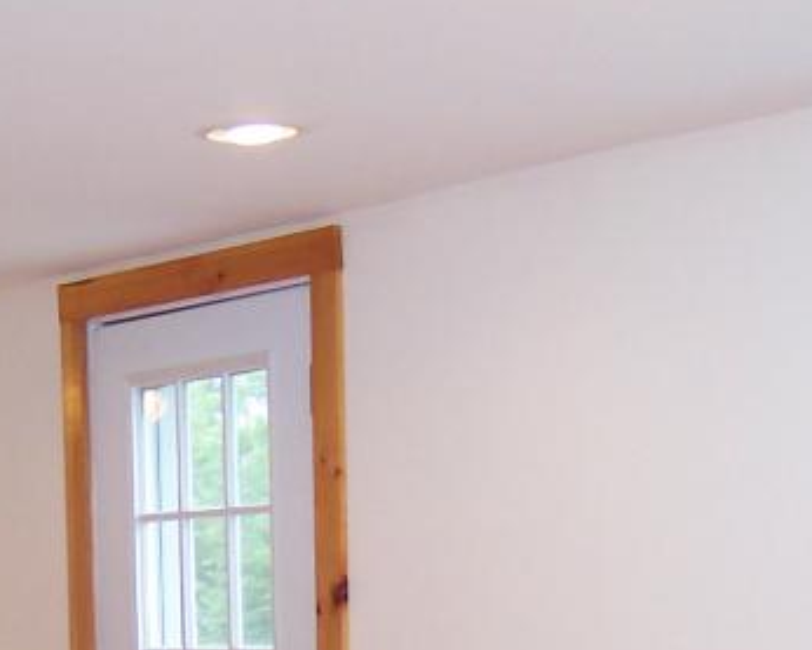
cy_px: 800
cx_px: 312
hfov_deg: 18.4
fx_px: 2500
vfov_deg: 14.3
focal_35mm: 104
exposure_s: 1/60
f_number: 2.8
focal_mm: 5.6
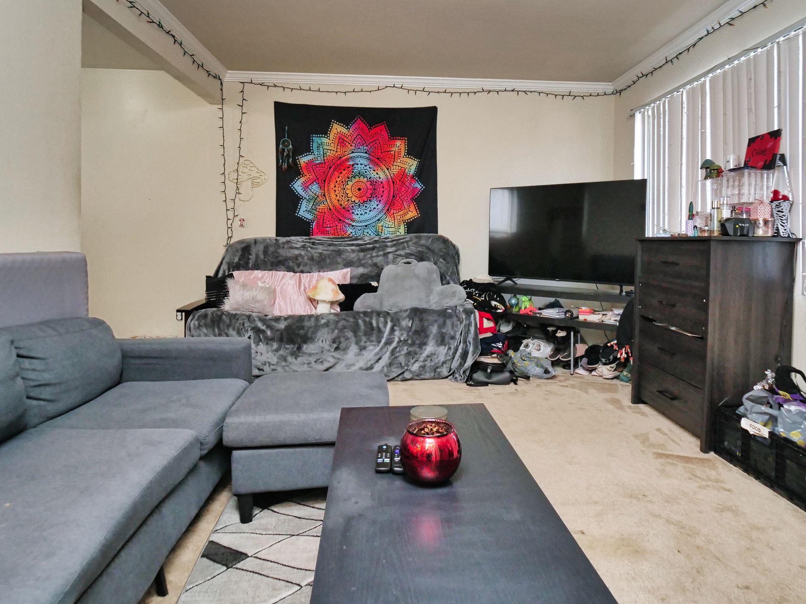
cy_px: 248
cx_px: 456
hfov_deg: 78.6
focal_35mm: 21
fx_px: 489
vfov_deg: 63.0
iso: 800
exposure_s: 1/160
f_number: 2.8
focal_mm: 7
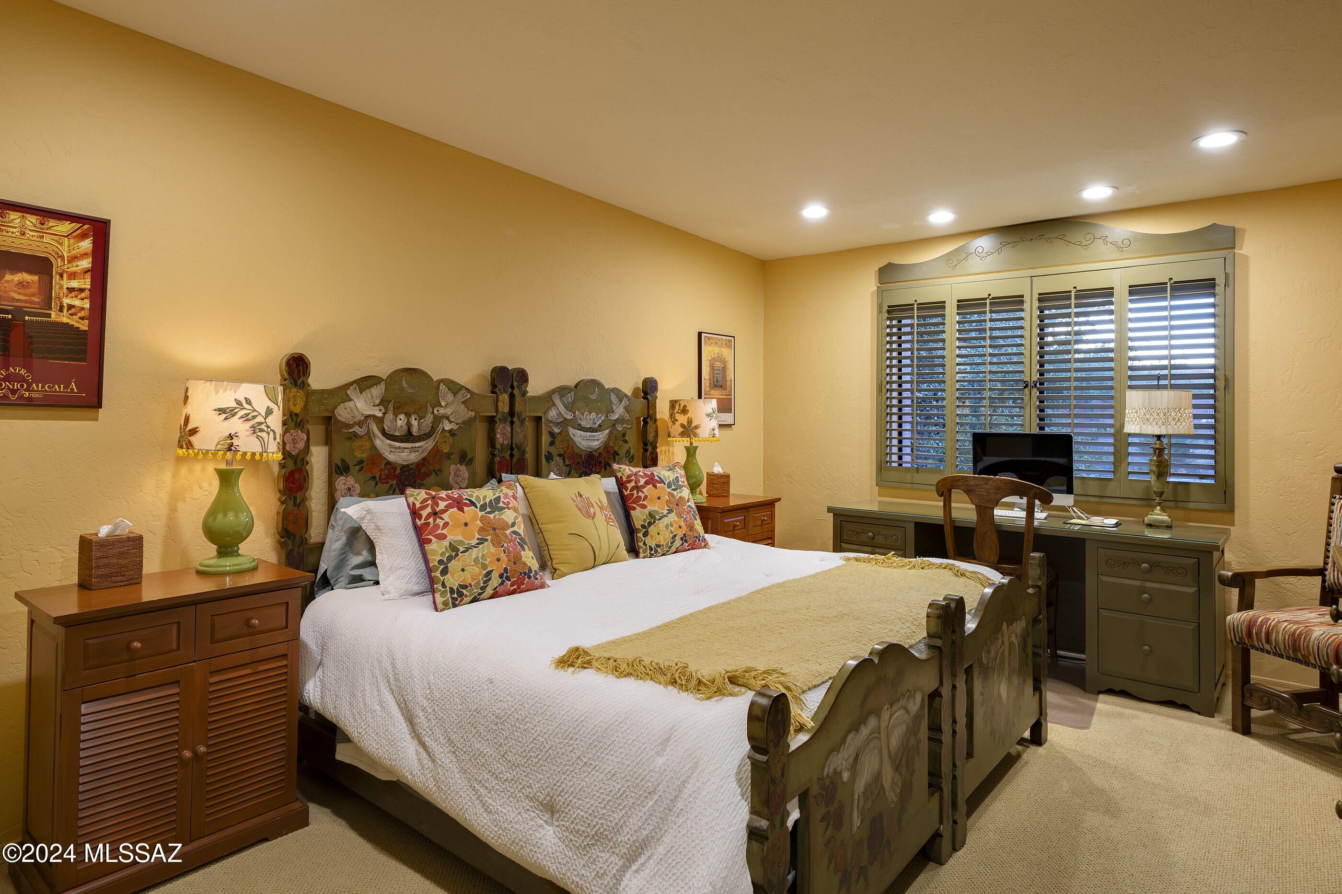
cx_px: 671
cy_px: 447
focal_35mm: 19
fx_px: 708
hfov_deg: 86.9
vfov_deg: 64.5
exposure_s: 1/2.5
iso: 200
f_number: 7.1
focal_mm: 19
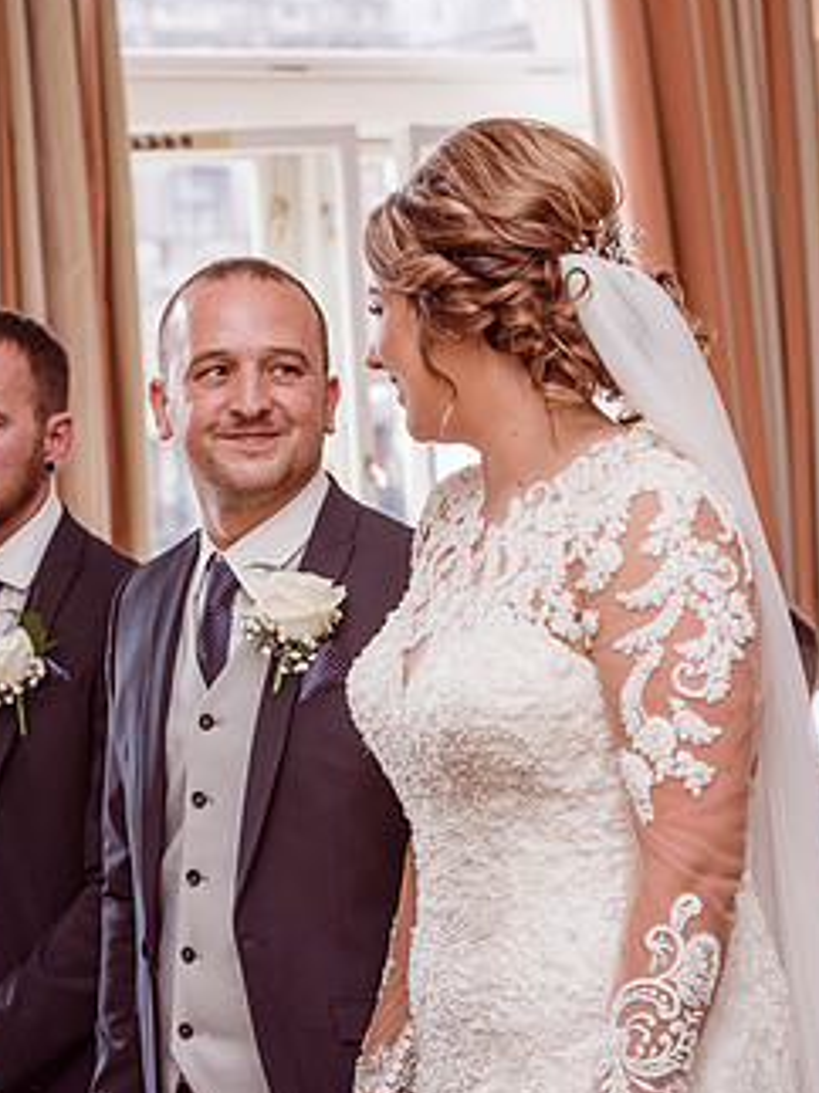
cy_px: 684
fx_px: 3472
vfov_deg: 17.9
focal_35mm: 110
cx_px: 349
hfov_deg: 13.4
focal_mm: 82
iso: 500
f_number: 5.6
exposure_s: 1/200
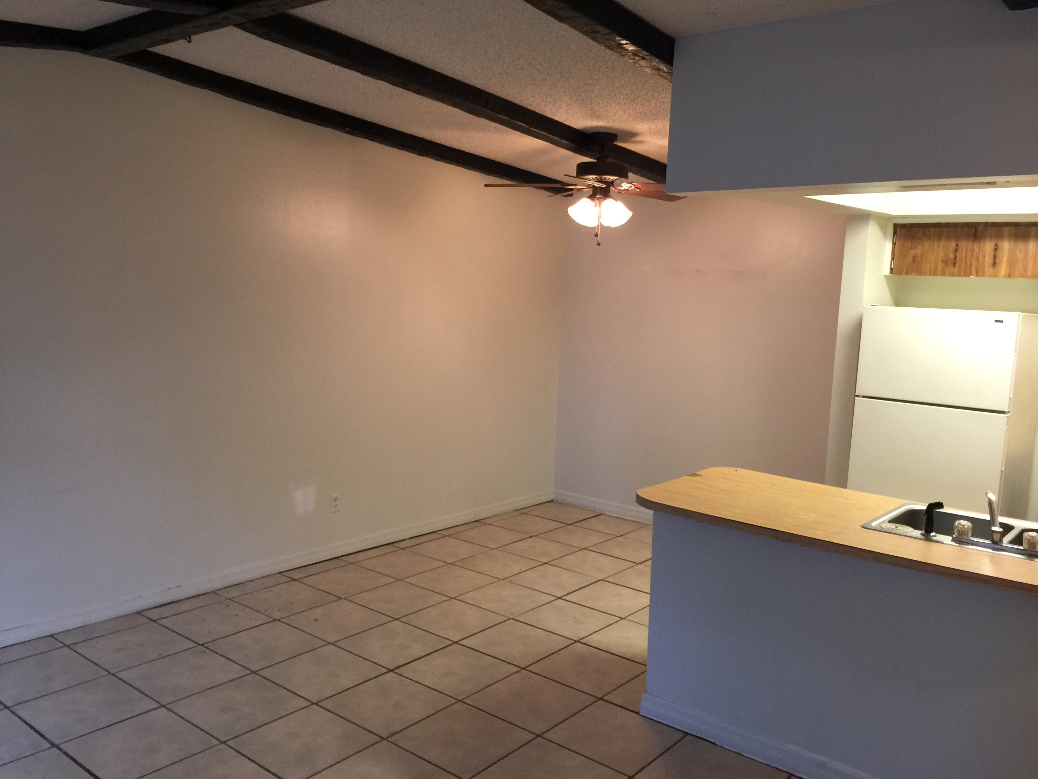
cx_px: 519
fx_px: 870
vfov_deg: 48.2
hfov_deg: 61.7
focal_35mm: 29
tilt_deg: -5.6
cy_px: 390
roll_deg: -3.0
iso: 80
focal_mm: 4.15
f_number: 2.2
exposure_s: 1/15
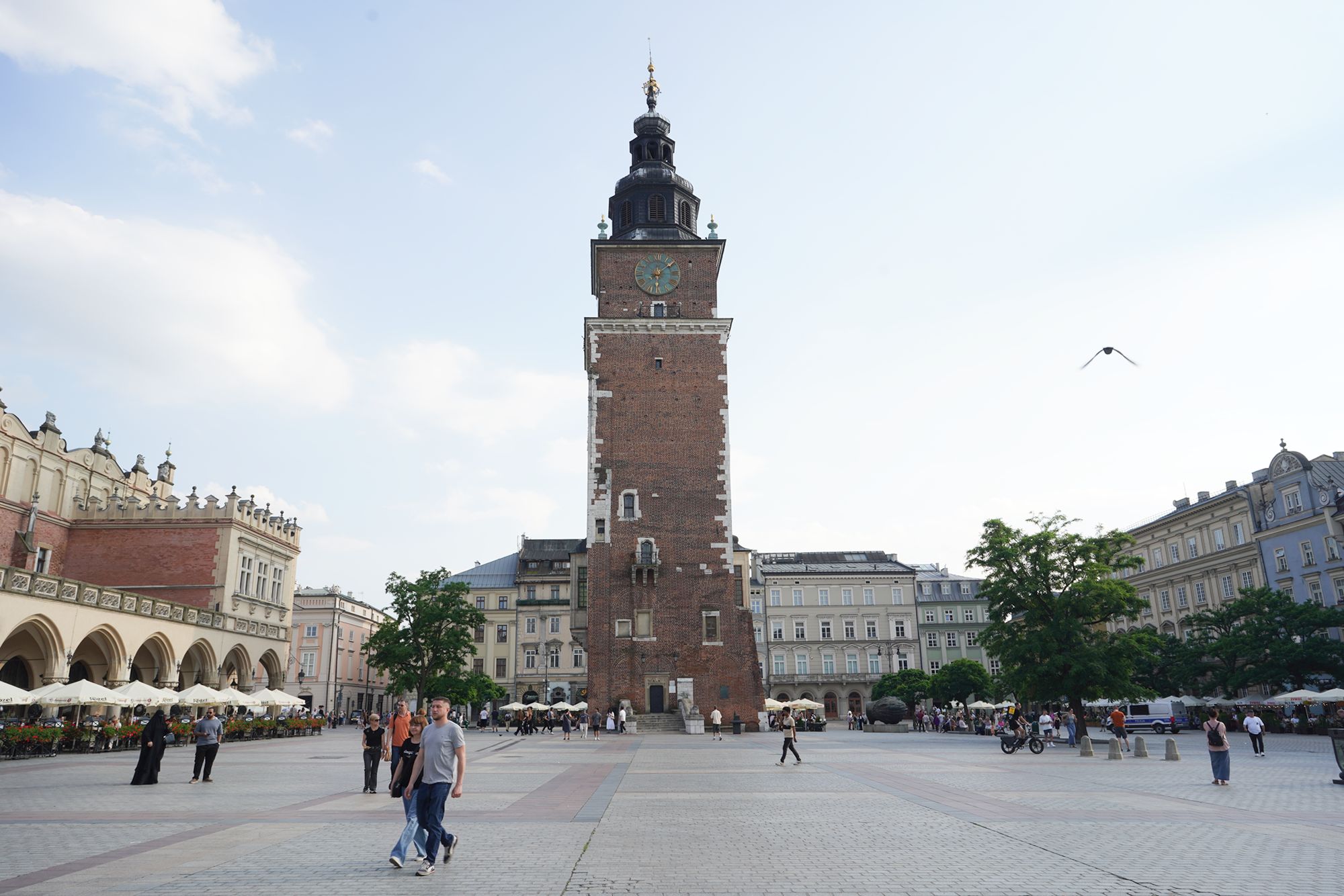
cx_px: 672
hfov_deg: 73.7
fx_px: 896
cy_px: 448
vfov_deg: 53.1
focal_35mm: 24
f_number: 10
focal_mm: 24
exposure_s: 1/100
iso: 100
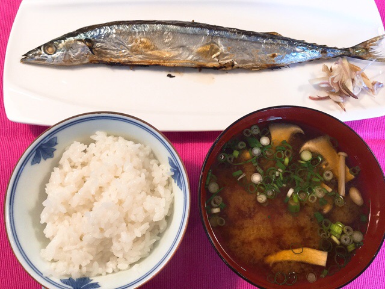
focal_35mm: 31
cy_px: 144
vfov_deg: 45.4
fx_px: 345
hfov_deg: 58.4
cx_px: 192
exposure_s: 1/30
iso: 50
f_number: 2.4
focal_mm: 3.3
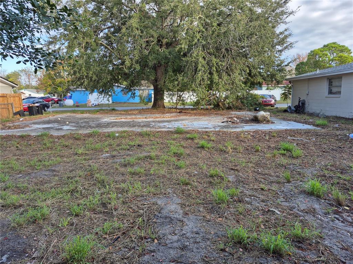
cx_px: 176
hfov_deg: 73.9
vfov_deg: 58.9
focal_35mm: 23
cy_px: 132
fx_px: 235
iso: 25
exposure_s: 1/421
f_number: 1.8
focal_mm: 5.4
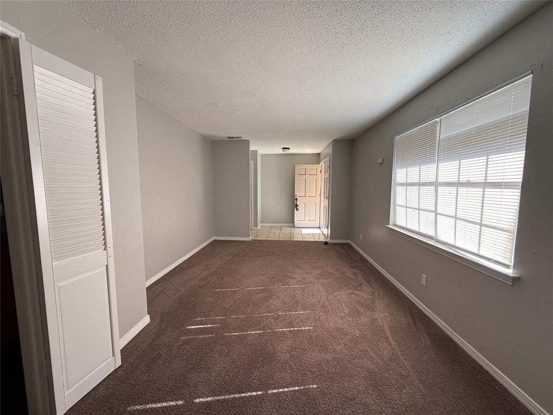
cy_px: 208
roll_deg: -1.3
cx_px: 276
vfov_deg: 85.7
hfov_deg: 102.1
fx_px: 224
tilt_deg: -3.0
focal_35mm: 14
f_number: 2.2
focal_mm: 2.22
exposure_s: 1/99
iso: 80
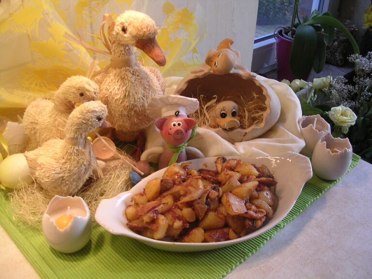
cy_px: 140
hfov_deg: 49.0
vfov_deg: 37.7
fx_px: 408
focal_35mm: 38
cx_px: 186
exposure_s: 1/32.7
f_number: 2.8
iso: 100
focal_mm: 5.8
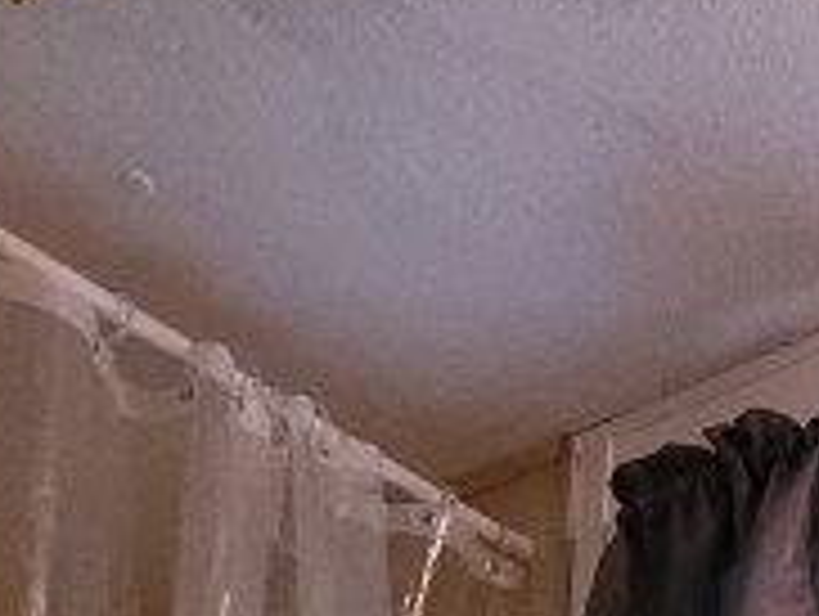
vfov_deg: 13.7
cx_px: 940
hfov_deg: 24.5
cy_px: 1520
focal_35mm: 73
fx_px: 1729
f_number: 2.2
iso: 500
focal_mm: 1.74
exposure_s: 1/30
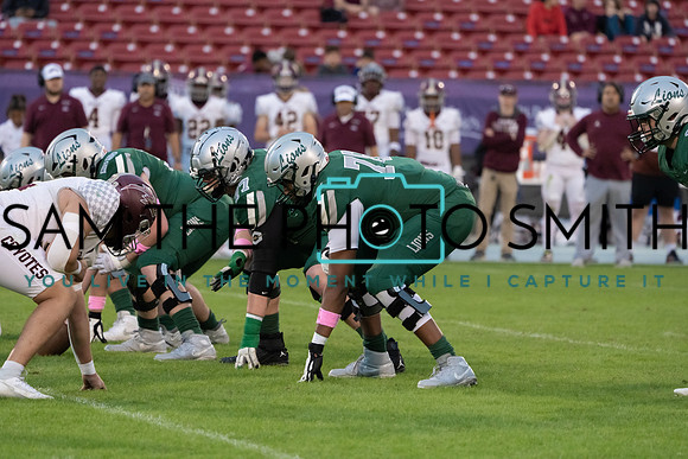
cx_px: 344
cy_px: 230
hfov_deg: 6.9
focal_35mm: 297
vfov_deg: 4.6
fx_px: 5677
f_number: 5.6
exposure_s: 1/1250
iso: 6400
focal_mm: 297
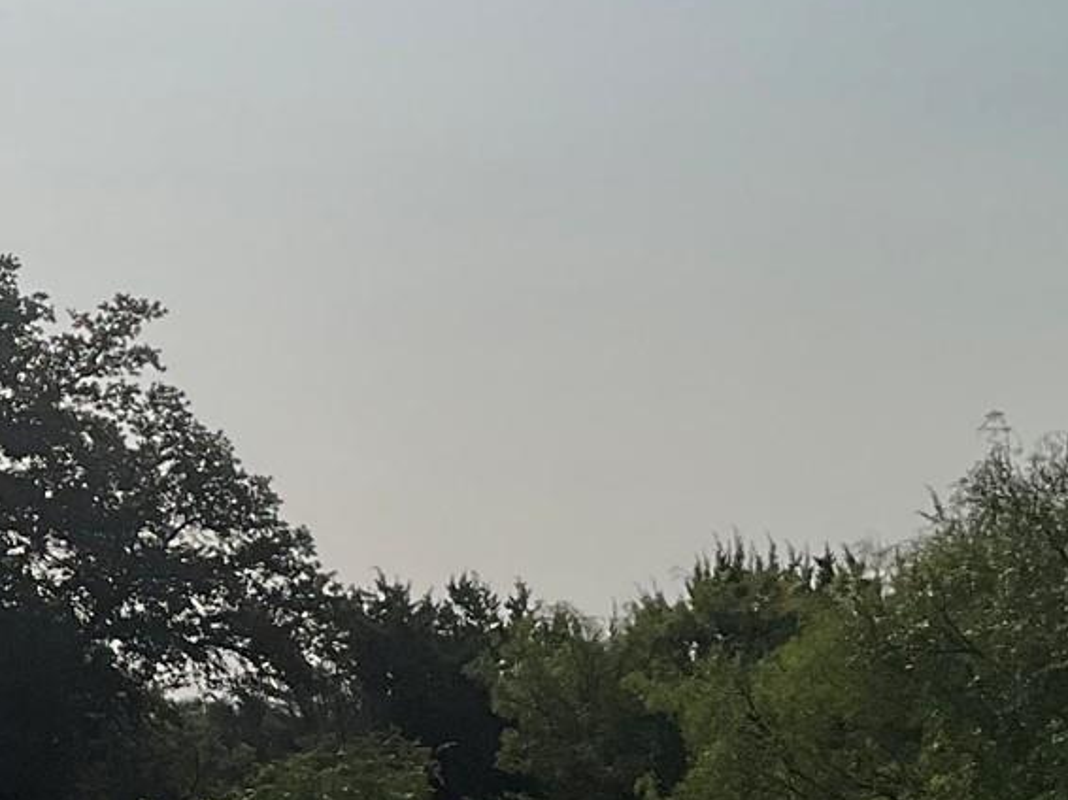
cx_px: -257
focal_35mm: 105
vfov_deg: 14.1
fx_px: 3238
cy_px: 521
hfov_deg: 17.7
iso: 20
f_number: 1.8
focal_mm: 3
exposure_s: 1/12658
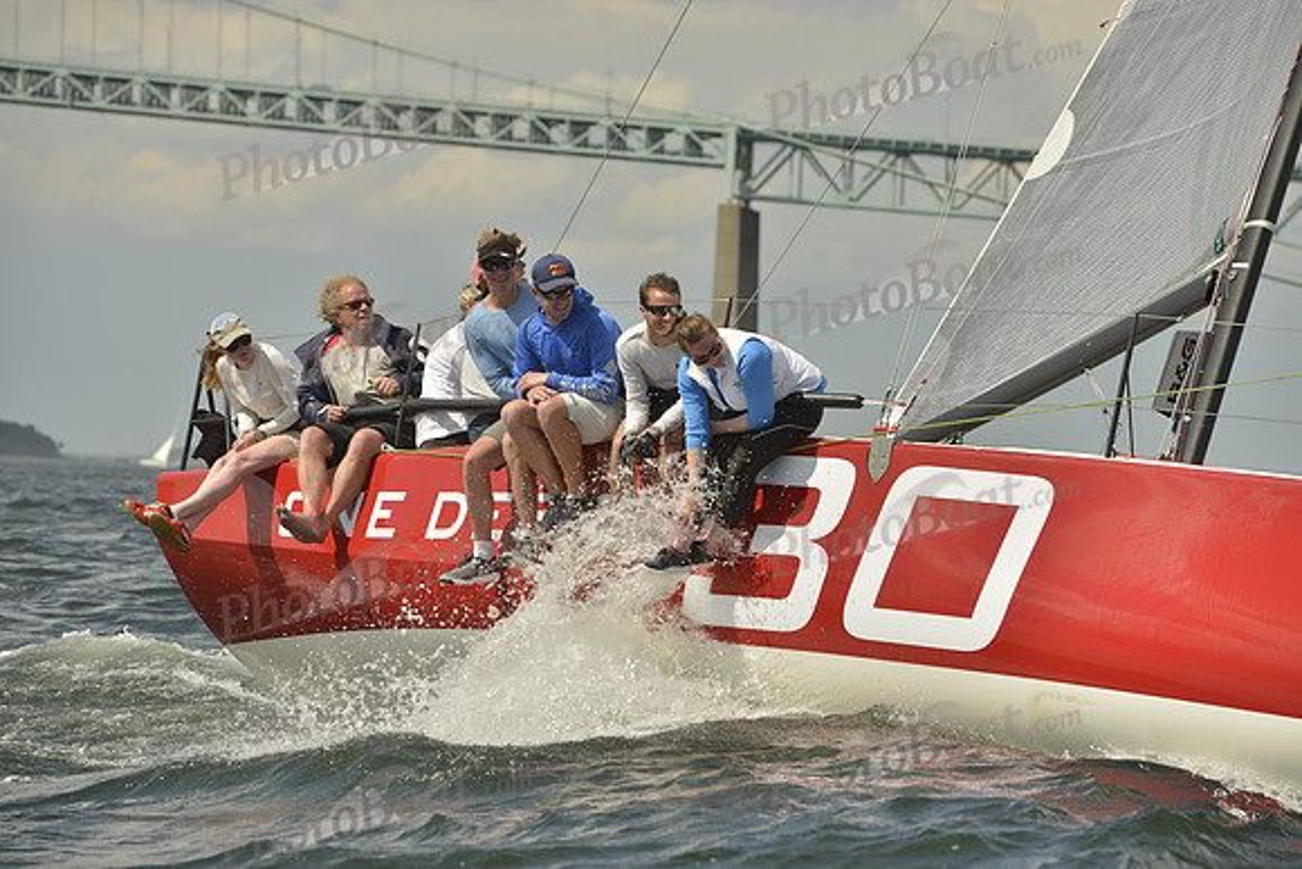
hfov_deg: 10.5
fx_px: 7054
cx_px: 651
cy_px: 434
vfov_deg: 7.0
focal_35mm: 195
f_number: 9
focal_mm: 195
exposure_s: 1/1600
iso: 280
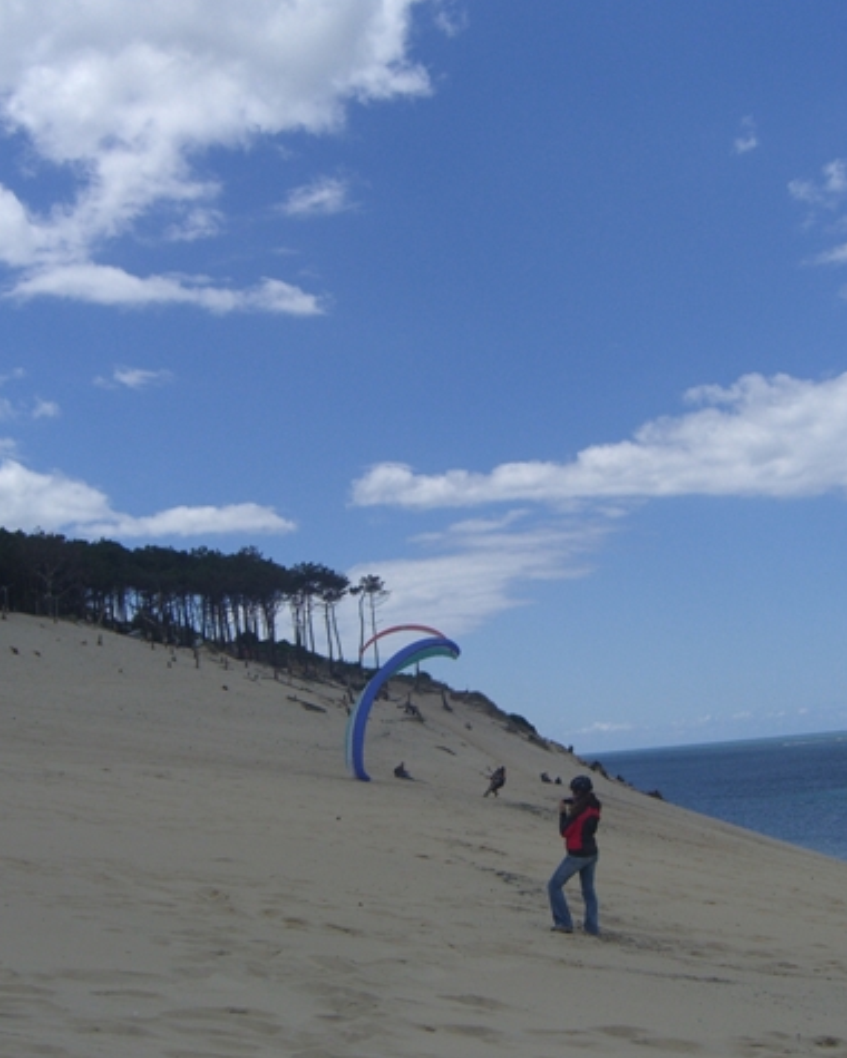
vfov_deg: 37.3
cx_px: 502
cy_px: 528
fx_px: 1567
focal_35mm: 50
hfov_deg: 30.2
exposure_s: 1/320
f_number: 8
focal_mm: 7.9
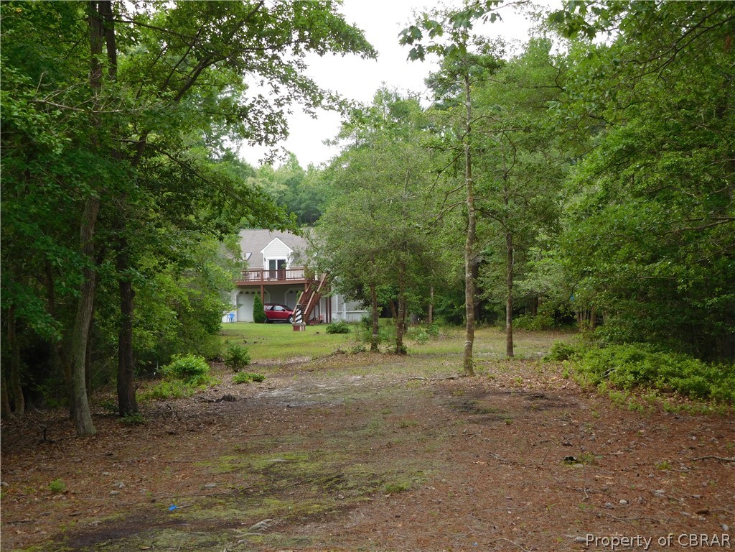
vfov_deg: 26.6
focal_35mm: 55
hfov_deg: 34.9
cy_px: 276
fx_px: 1168
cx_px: 368
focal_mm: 9.8
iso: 125
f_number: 4.2
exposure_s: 1/200
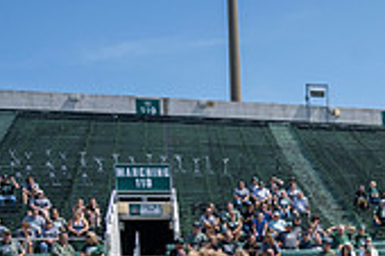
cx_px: 562
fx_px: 876
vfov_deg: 15.9
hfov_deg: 21.3
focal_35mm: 82
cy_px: 323
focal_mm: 24
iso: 200
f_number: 5
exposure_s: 1/1600
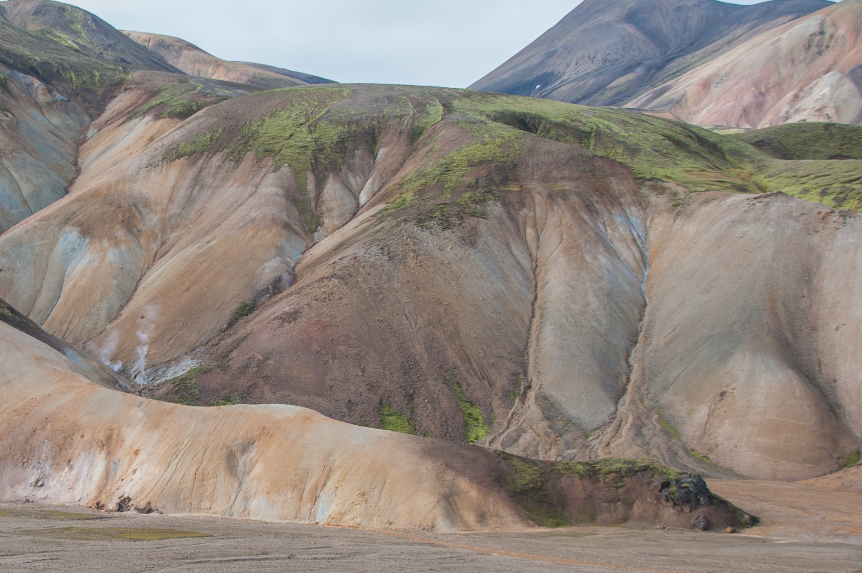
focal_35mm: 67
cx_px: 105
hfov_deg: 29.0
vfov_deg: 20.2
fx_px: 1604
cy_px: 351
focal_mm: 21
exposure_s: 1/200
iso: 100
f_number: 6.3
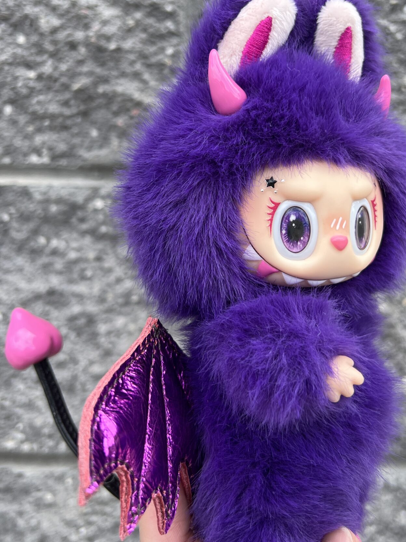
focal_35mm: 40
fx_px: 626
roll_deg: -1.0
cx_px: 229
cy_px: 182
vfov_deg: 46.1
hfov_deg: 35.9
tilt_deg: -4.3
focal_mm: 5.7
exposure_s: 1/601
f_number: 1.5
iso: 50
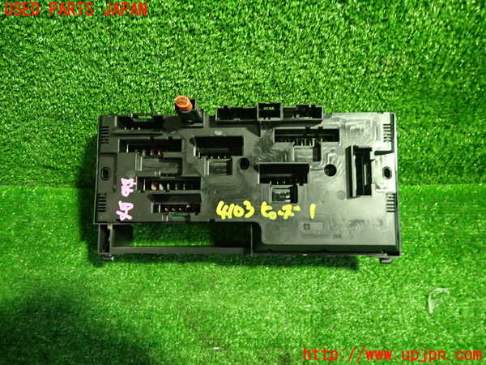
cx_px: 243
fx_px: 351
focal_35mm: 25
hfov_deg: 69.4
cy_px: 182
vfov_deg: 54.9
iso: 400
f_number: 2
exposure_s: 1/30
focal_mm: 4.5
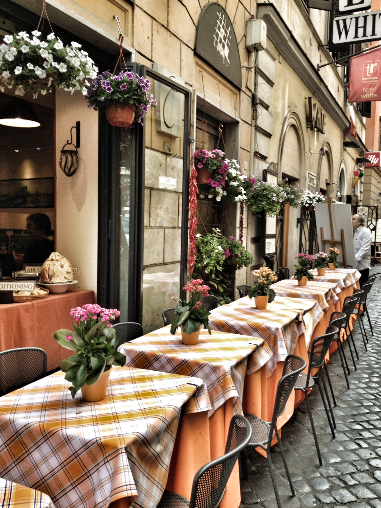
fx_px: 514
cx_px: 190
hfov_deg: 40.7
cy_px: 254
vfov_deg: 52.6
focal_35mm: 35
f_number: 2.4
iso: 64
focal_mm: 4.28
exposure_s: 1/166
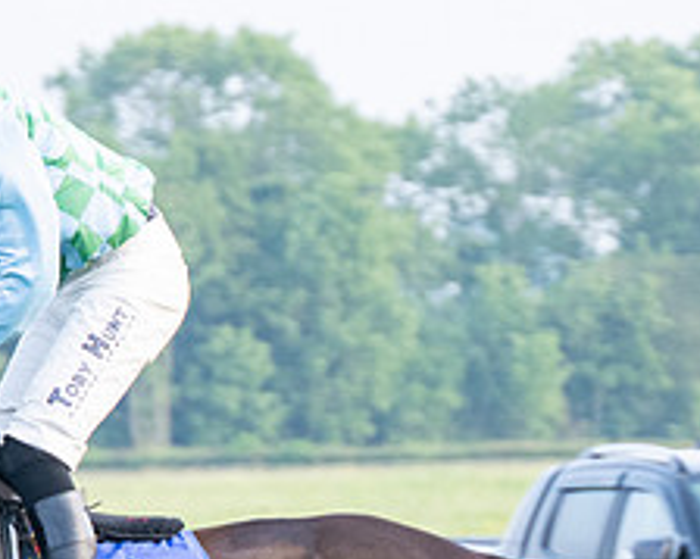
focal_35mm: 524
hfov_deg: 3.7
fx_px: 10851
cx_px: 68
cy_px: 585
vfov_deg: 3.0
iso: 400
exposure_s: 1/400
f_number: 4
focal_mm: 98
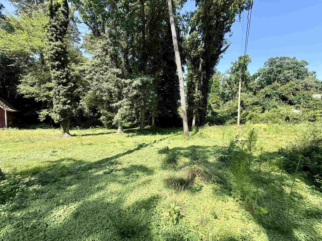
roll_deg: -0.1
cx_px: 161
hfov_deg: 102.1
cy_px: 120
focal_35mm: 14
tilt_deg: -1.2
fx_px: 130
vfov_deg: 85.7
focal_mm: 2.22
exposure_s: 1/494
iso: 50
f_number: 2.2
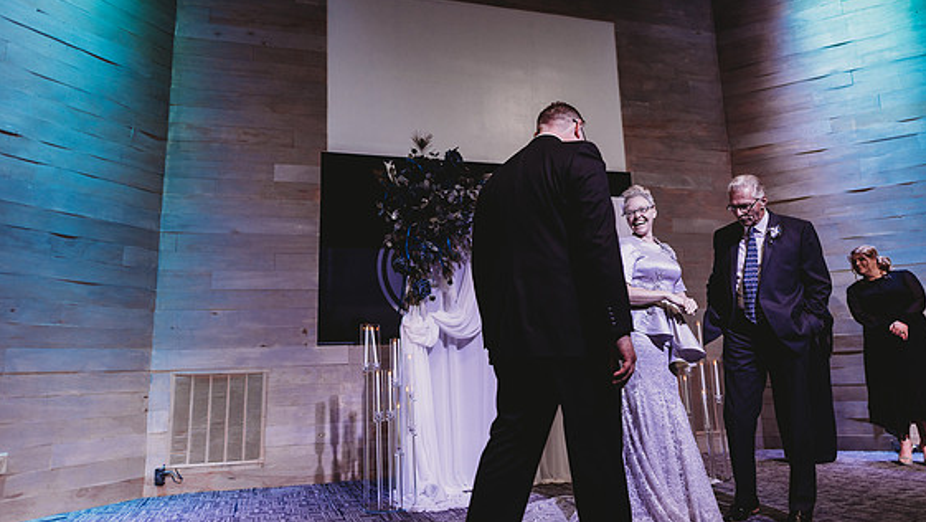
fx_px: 639
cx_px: 477
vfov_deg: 44.4
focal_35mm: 26
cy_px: 235
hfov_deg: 71.9
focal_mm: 24
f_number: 2.2
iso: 400
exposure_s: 1/125
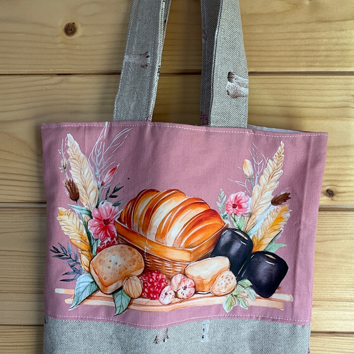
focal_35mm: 35
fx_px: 405
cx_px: 176
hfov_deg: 47.2
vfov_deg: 46.8
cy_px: 224
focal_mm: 3
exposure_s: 1/100
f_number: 1.8
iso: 25
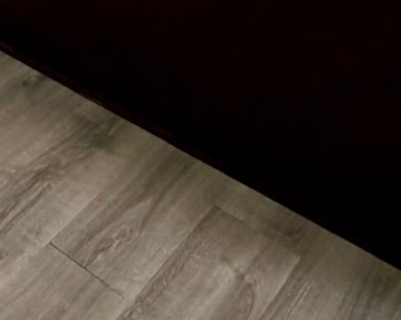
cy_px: -370
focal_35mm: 78
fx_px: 925
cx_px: 194
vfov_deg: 14.9
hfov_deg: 24.4
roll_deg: -1.5
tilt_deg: -9.9
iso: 125
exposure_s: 1/120
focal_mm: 2.22
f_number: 2.2
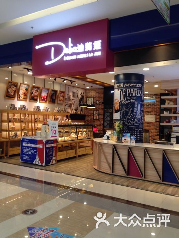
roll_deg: -1.3
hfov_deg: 42.9
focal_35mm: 33
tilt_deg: +1.8
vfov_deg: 55.4
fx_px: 228
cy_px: 119
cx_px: 90
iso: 50
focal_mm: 4.12
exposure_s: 1/30
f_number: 2.4
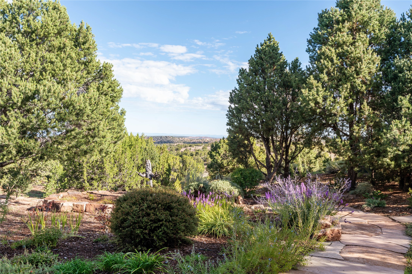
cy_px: 137
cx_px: 206
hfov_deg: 58.8
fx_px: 366
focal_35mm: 32
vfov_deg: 41.1
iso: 400
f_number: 11
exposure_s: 1/200
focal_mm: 32
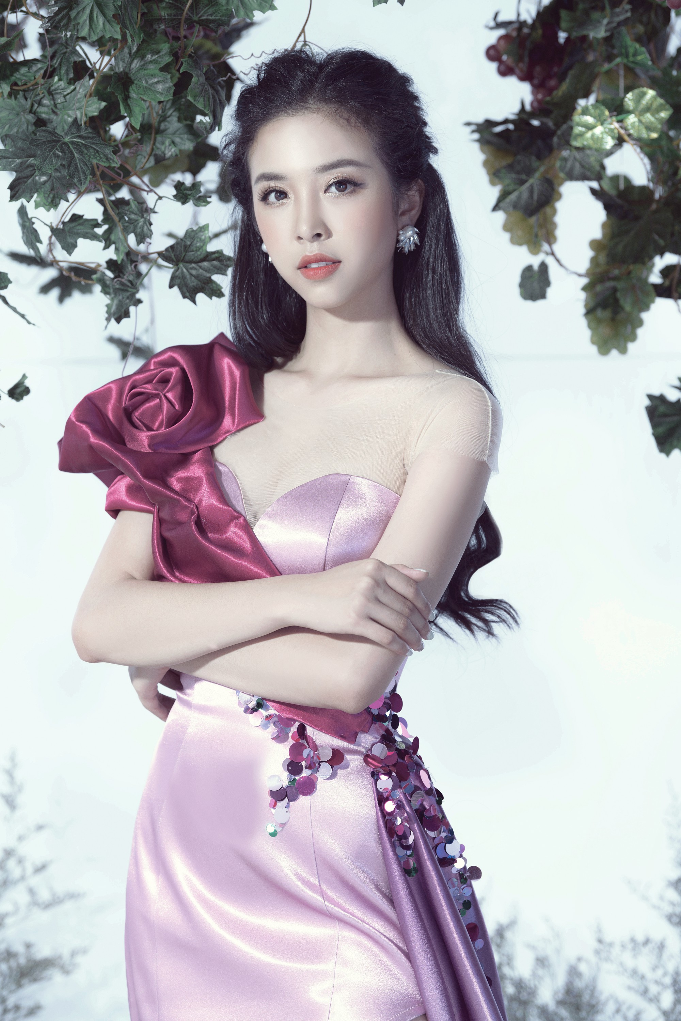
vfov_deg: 13.7
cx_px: 340
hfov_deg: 9.1
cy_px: 510
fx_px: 4256
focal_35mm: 150
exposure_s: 1/160
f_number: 4.5
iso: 100
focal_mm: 150
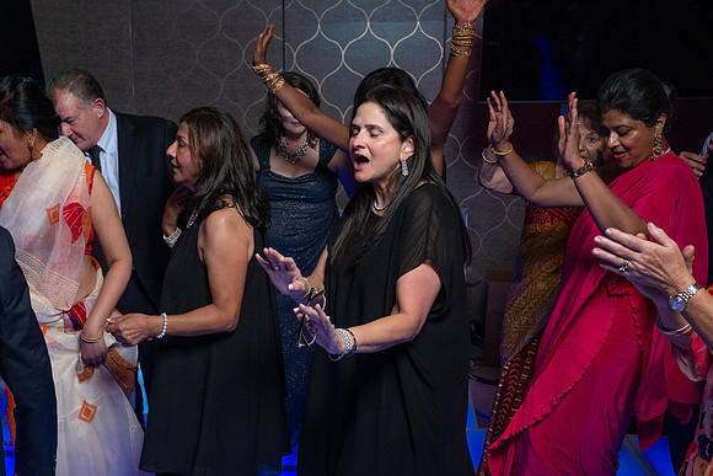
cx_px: 254
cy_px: 307
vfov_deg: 29.7
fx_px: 892
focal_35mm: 45
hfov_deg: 43.1
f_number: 5.6
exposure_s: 1/200
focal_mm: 34
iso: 2000
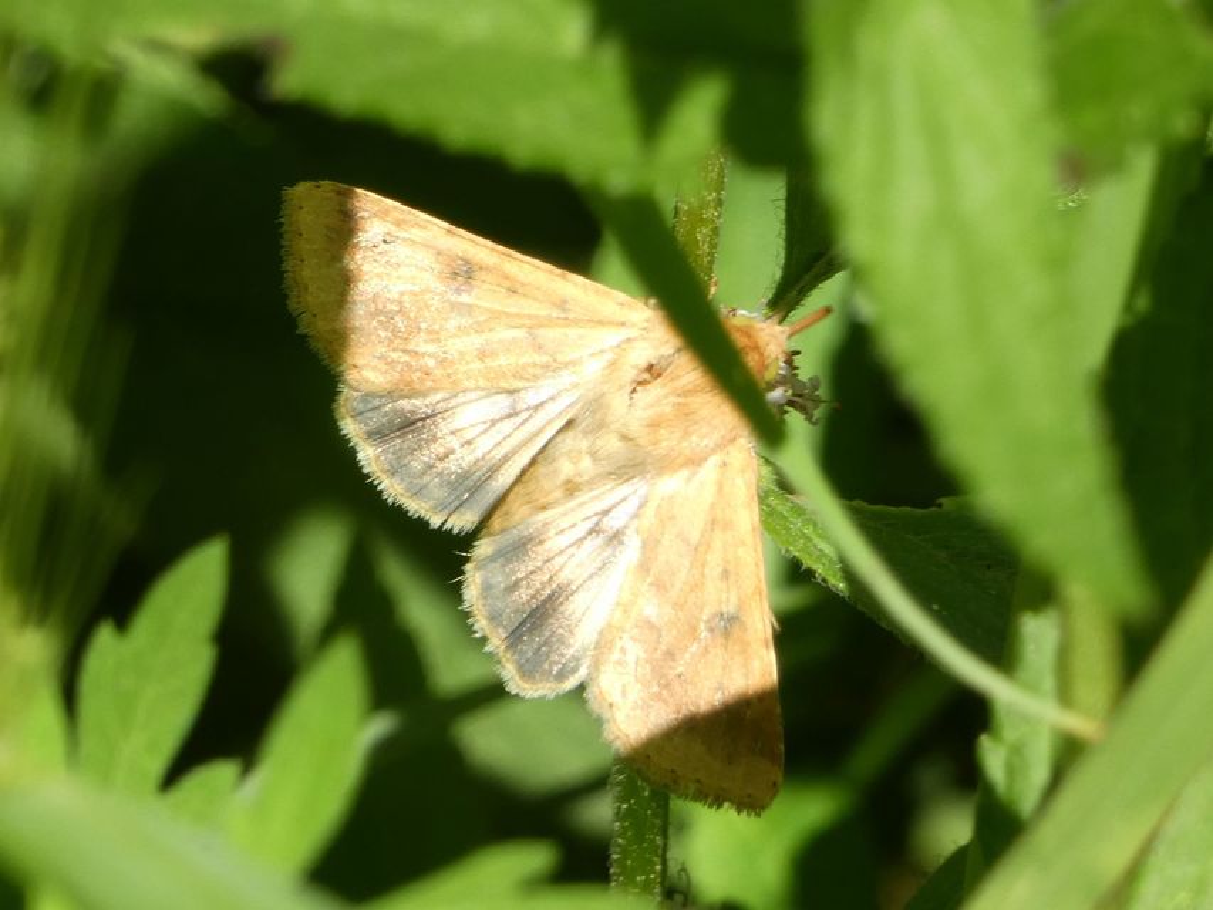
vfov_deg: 4.2
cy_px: 455
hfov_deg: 5.7
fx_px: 12266
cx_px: 606
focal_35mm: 350
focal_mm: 62.7
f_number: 5.6
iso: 80
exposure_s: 1/125
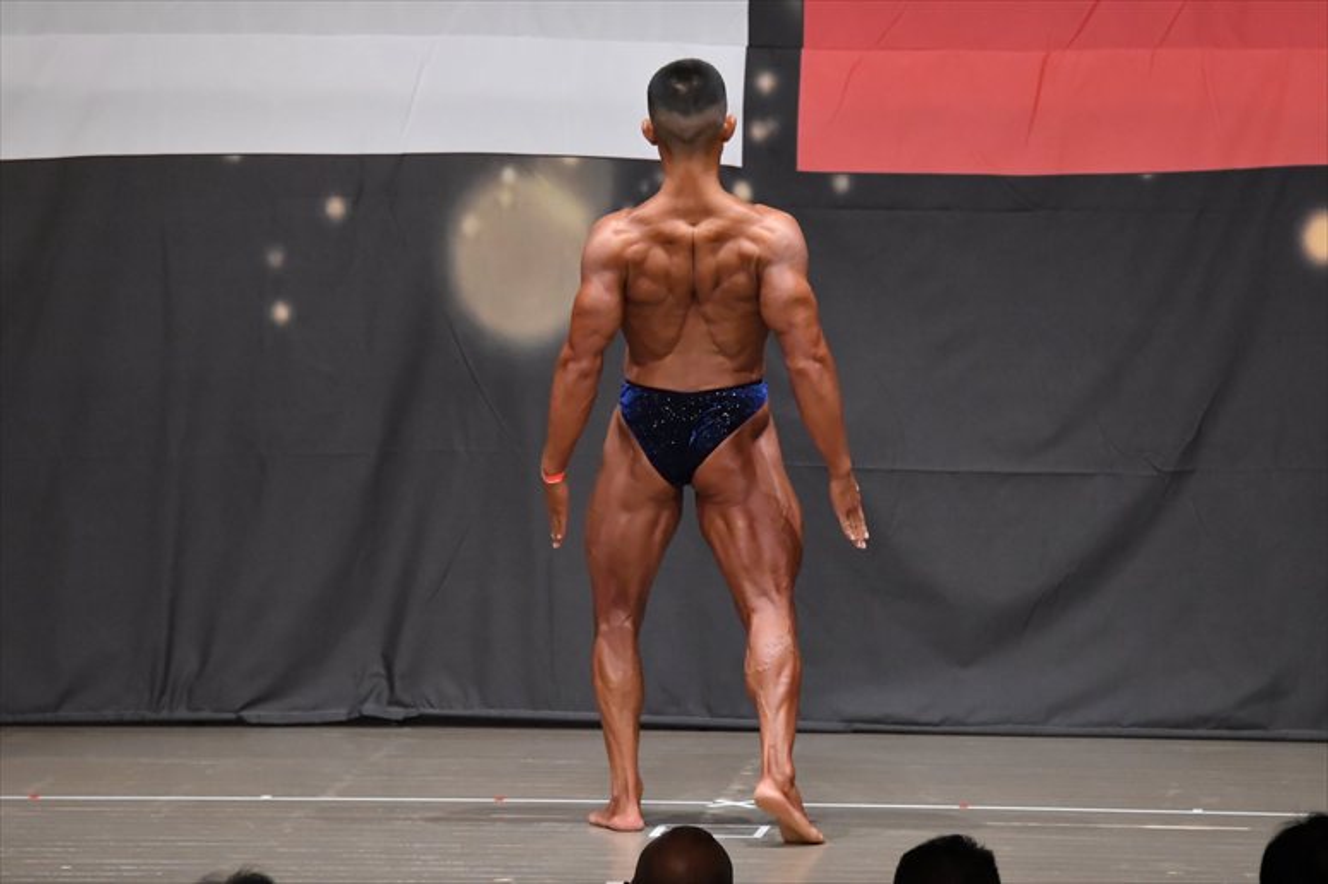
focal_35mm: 225
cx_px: 664
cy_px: 442
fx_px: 8296
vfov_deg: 6.1
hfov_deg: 9.2
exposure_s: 1/400
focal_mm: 150
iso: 6400
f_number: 5.6
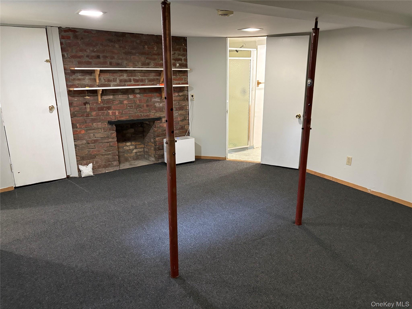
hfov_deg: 67.3
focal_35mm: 26
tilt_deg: -14.8
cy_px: 154
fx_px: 309
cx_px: 206
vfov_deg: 53.1
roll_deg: +0.5
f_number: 1.6
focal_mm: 5.96
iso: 640
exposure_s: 1/40
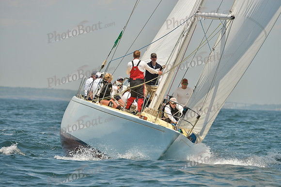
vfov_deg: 3.8
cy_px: 94
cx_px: 140
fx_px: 2811
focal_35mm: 360
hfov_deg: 5.7
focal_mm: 360
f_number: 7.1
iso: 280
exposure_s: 1/1250
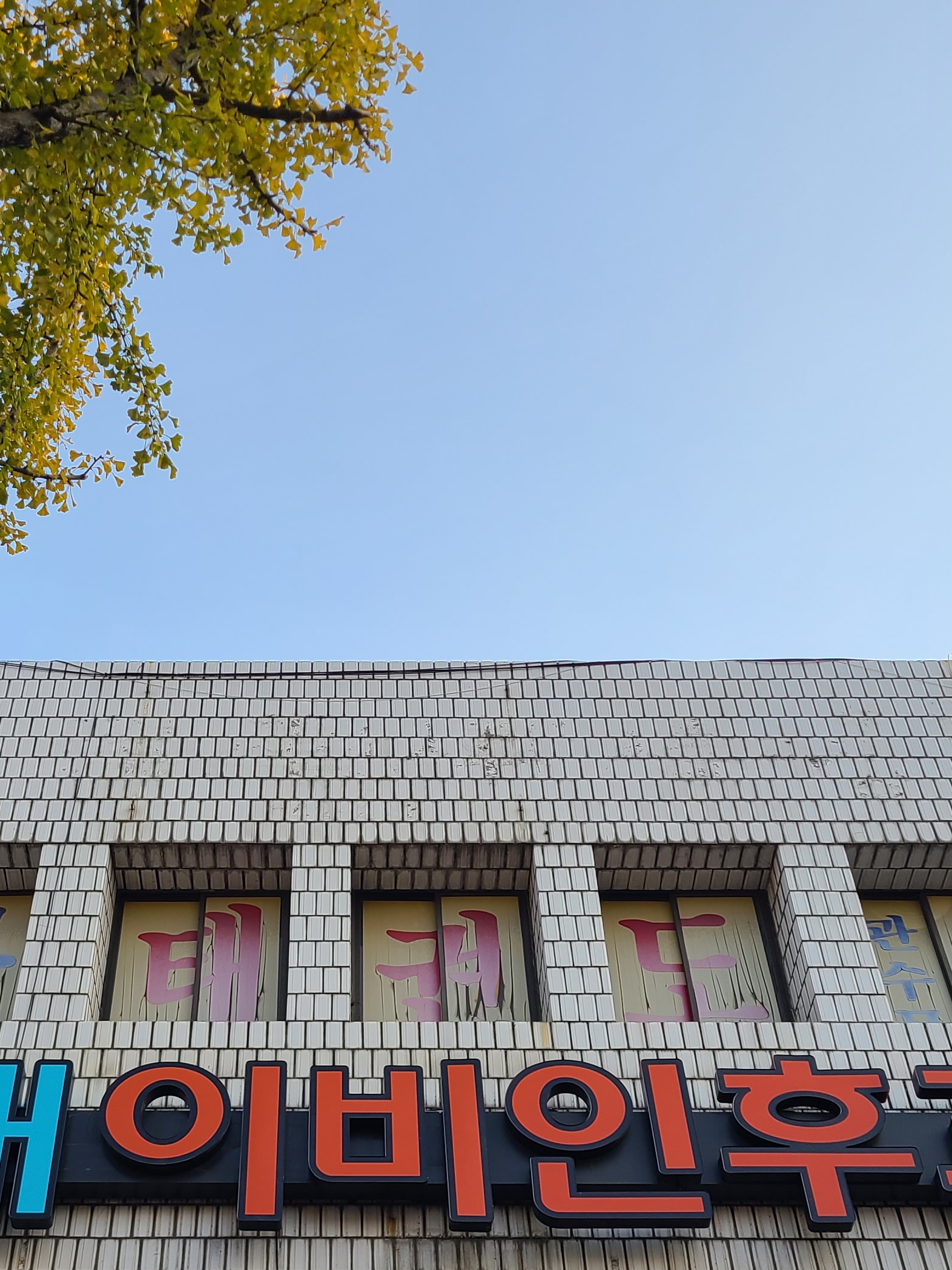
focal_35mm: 50
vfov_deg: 37.5
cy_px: 914
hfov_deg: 28.9
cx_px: 316
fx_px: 1834
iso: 40
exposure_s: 1/709
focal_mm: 5.4
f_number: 1.8
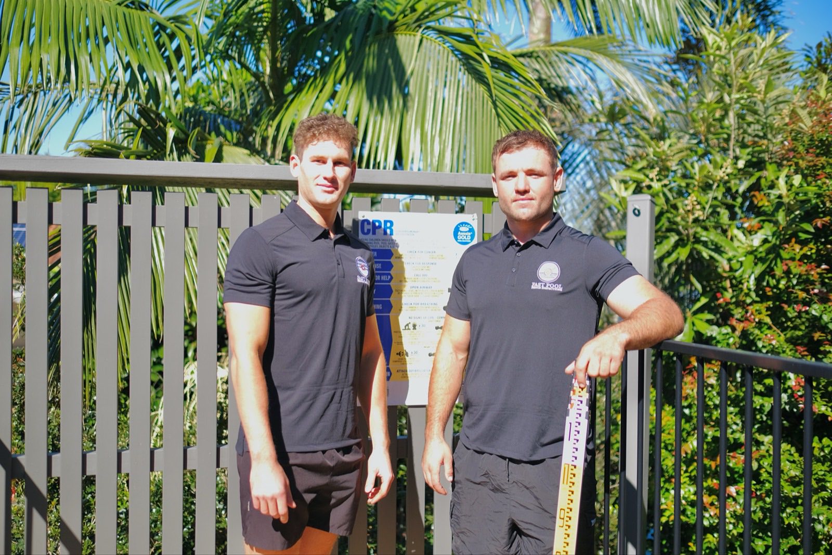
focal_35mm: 35
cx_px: 416
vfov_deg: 37.8
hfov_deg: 54.4
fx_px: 809
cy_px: 278
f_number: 1.4
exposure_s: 1/4000
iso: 125
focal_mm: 23
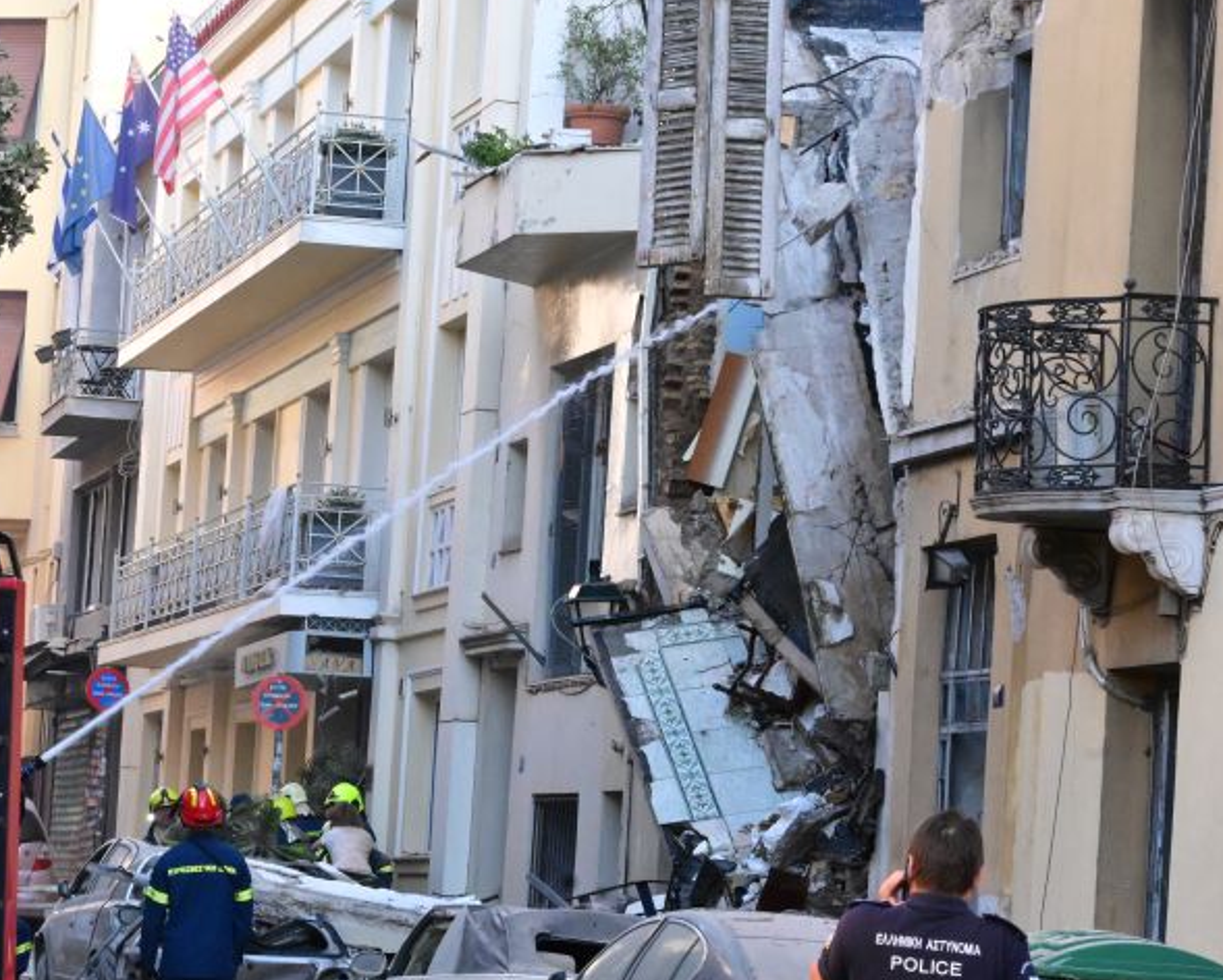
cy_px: 520
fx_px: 5397
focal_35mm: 149
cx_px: 498
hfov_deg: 12.9
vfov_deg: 10.4
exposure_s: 1/400
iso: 6400
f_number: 16
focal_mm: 78
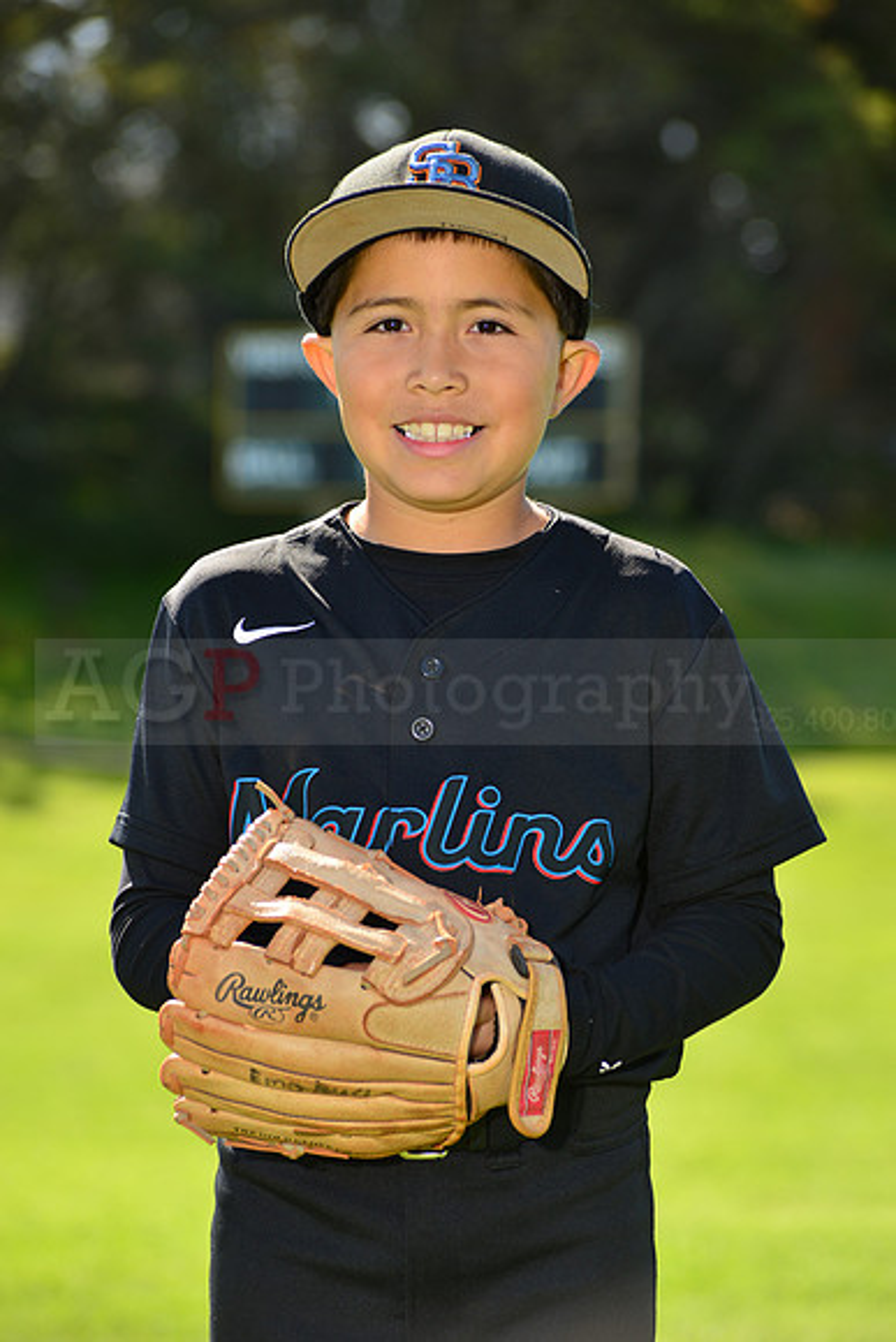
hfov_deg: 8.1
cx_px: 448
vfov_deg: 12.1
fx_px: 6342
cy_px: 671
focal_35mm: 170
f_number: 8
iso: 200
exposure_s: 1/250
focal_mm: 170
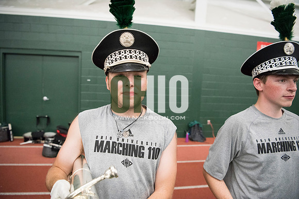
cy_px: 100
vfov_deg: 53.2
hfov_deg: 73.7
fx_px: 199
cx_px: 150
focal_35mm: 24
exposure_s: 1/250
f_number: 3.2
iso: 3200
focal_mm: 24
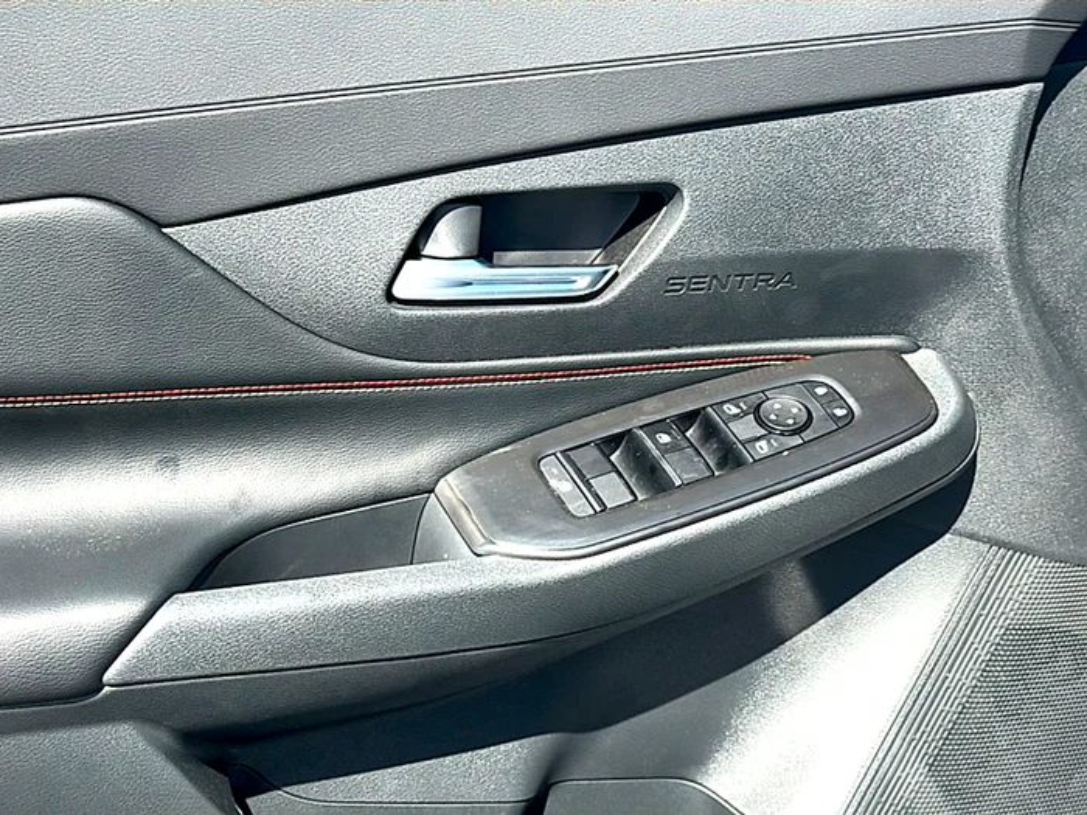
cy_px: 408
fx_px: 1696
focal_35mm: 54
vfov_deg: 27.0
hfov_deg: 35.5
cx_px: 544
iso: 64
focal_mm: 6.86
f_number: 1.78
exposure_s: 1/780
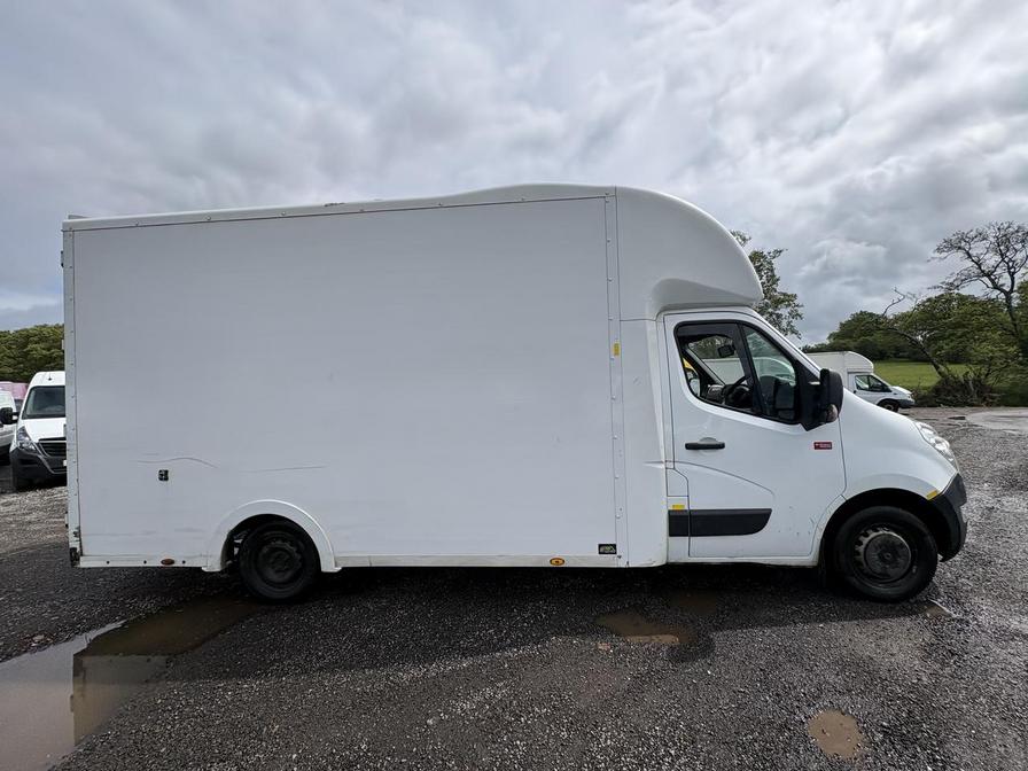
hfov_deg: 102.1
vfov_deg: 85.7
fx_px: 416
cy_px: 386
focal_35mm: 14
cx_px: 514
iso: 50
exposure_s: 1/2874
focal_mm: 2.22
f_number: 2.2
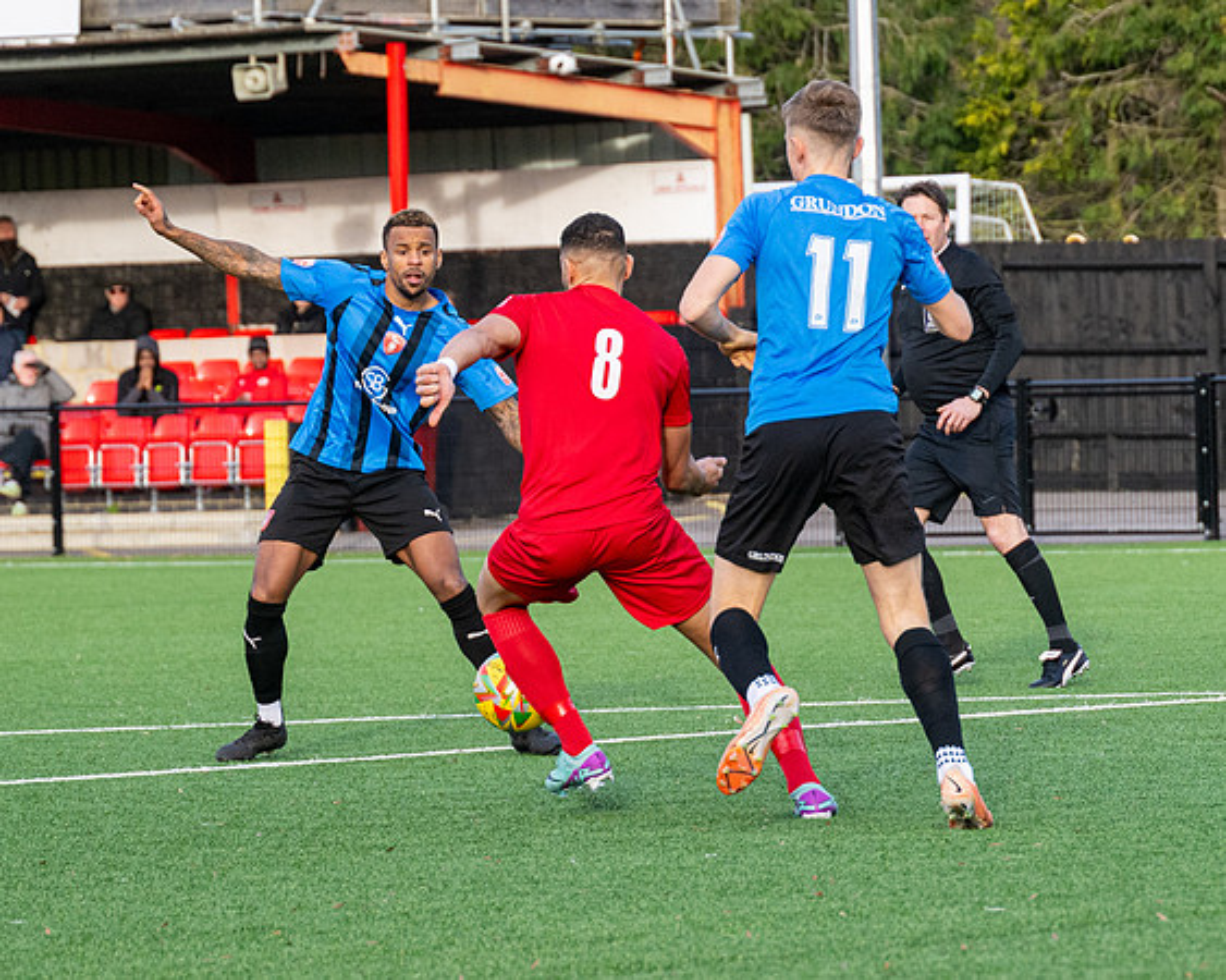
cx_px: 1086
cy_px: 671
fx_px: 10359
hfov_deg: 6.8
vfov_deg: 5.4
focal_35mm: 286
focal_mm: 115
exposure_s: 1/1250
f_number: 4
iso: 400
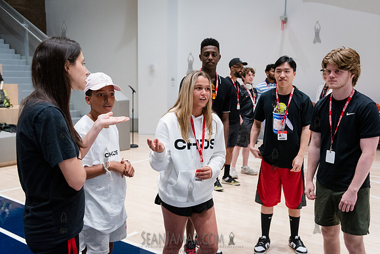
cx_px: 190
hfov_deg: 50.7
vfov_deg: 35.1
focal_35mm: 38
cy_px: 127
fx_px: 401
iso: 5000
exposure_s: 1/400
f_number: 3.5
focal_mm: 38
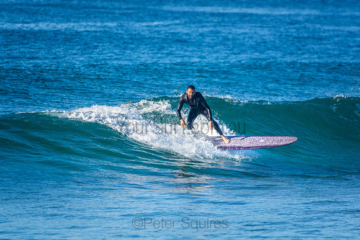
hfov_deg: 2.7
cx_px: 180
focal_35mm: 750
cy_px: 120
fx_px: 7501
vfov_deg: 1.8
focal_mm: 500
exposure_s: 1/1250
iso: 360
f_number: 5.6
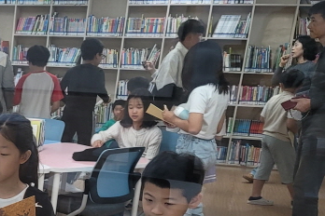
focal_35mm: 81
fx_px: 731
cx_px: -175
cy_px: 235
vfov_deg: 16.4
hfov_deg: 20.9
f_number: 1.8
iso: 100
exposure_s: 1/120
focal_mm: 7
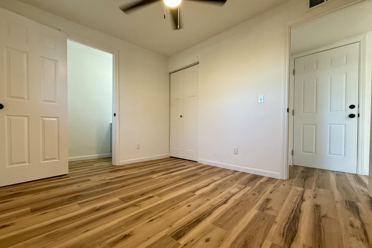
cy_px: 131
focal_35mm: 15
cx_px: 184
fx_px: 155
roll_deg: -0.7
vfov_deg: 77.3
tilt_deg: -1.3
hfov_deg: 100.4
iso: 250
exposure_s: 1/120
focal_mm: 2.22
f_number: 2.2
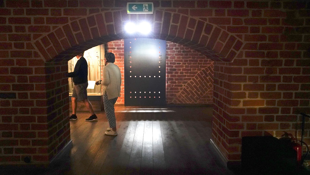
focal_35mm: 26
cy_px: 75
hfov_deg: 71.9
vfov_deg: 44.3
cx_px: 155
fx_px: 214
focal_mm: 24
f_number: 2.8
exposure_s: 1/80
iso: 6400
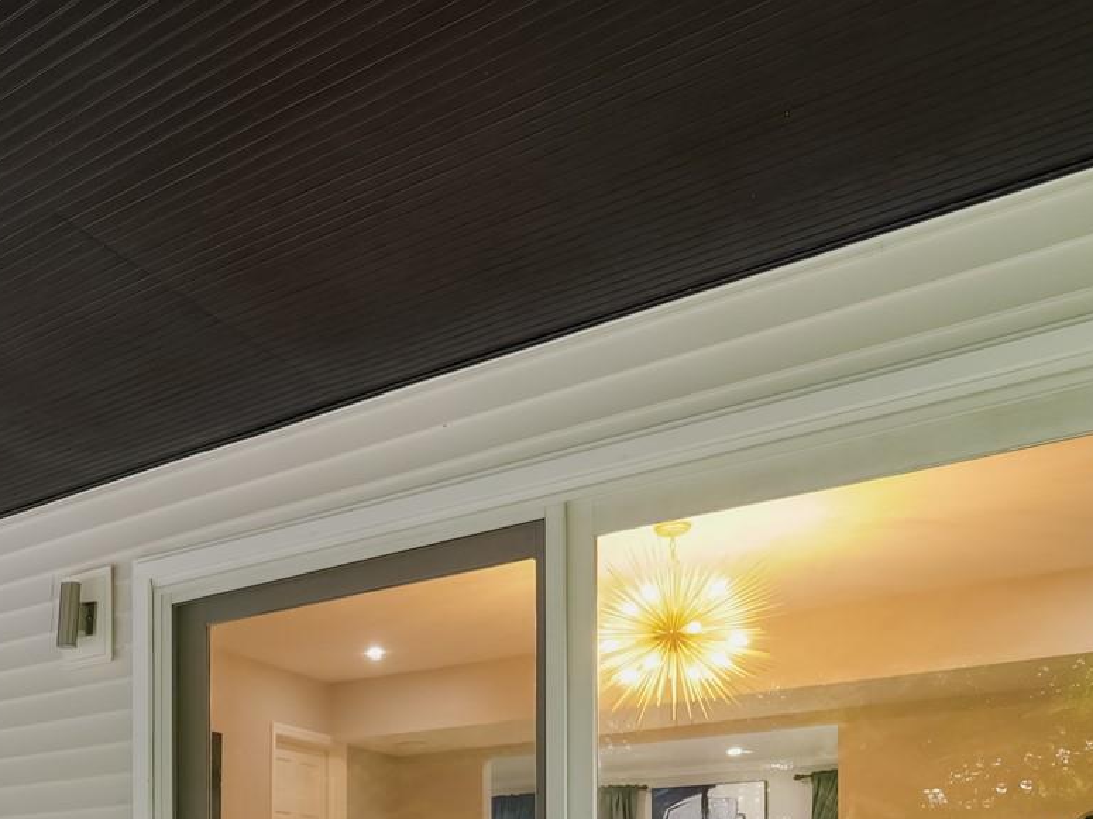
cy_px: 946
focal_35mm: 37
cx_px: 25
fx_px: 1168
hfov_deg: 43.7
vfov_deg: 32.8
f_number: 2.8
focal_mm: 7
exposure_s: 1/10
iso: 200
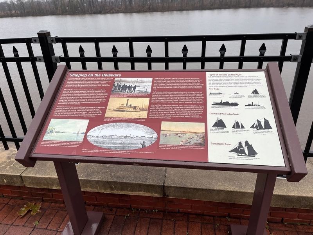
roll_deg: +2.2
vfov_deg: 53.1
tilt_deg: -27.0
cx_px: 156
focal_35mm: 26
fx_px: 235
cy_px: 118
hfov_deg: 67.3
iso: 50
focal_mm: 5.1
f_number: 1.6
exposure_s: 1/397
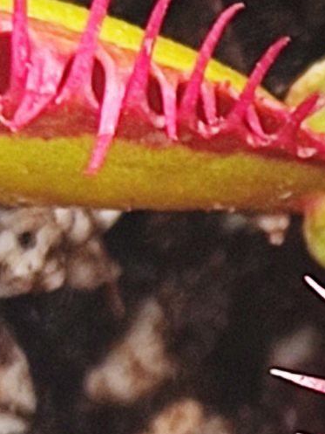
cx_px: 767
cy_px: 531
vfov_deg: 14.2
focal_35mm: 134
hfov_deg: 9.8
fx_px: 1677
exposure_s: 1/33
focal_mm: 4.74
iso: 128
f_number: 1.79
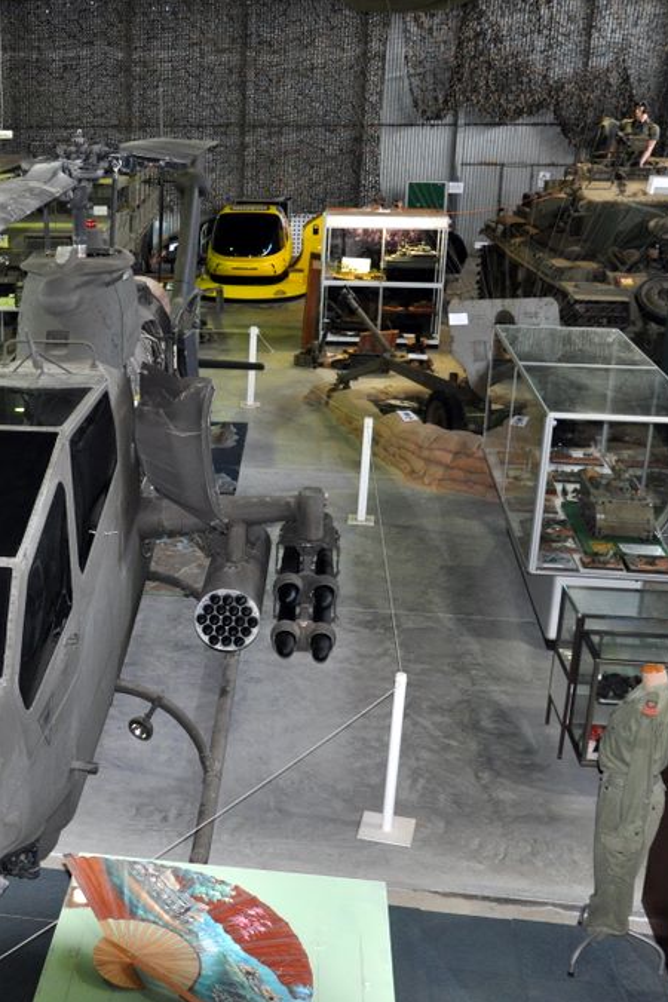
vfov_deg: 41.3
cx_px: 22
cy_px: 502
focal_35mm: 48
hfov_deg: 26.9
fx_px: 1329
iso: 800
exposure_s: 1/60
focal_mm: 21
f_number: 3.8
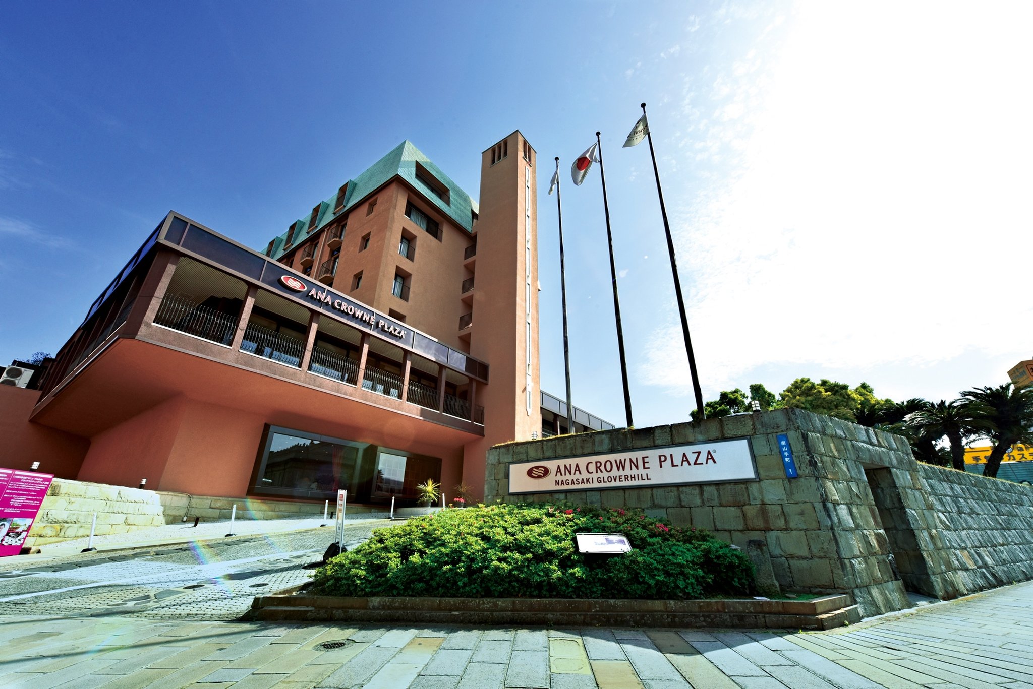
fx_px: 402
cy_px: 344
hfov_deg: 104.2
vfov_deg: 81.3
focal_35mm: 14
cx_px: 516
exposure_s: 1/160
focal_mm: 14
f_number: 16
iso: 200
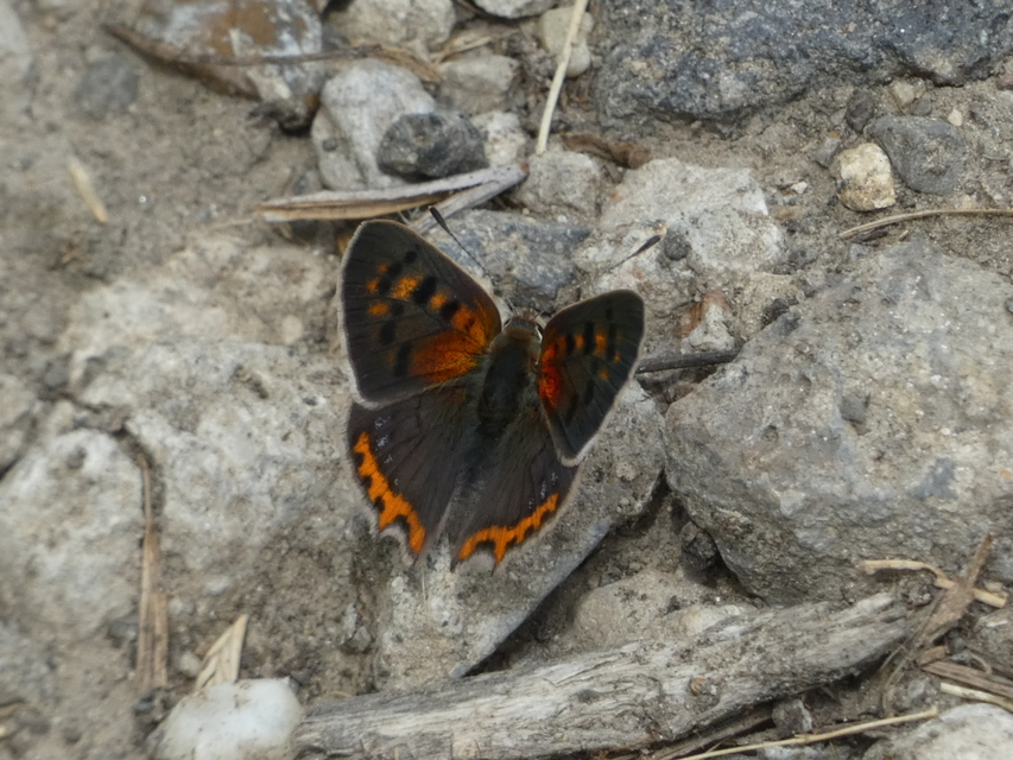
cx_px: 506
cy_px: 380
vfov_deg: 3.5
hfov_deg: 4.6
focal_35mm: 428
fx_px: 12527
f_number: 5.6
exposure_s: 1/250
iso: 125
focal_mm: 76.7
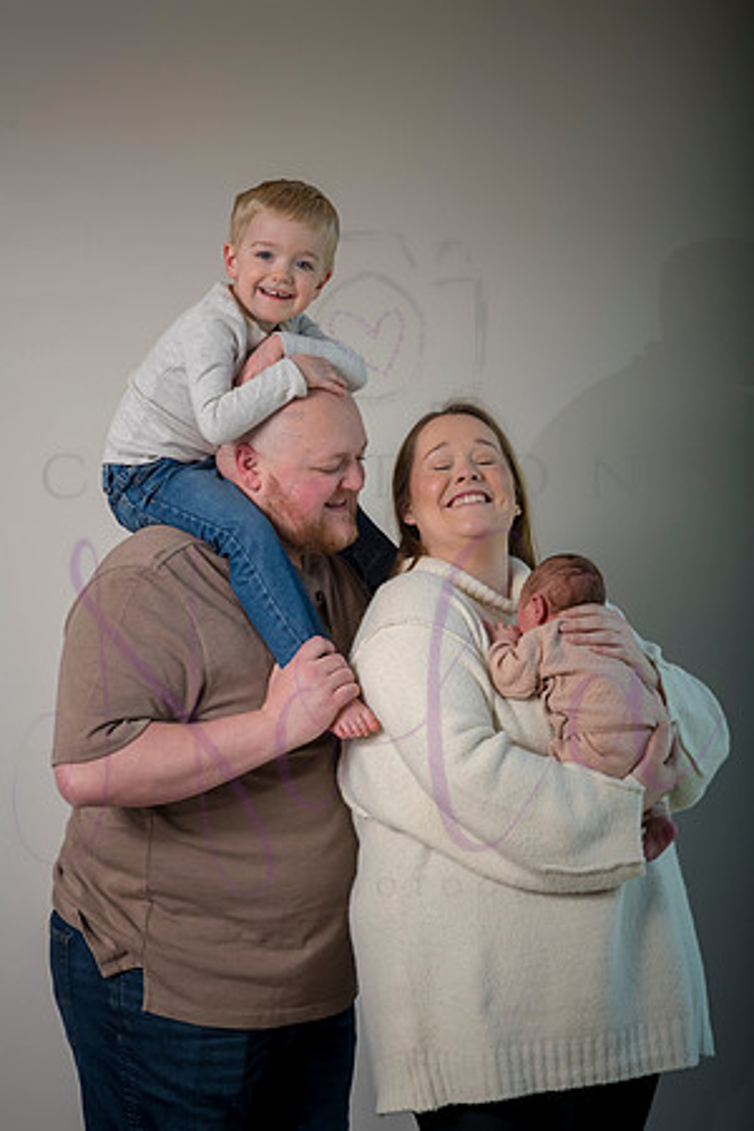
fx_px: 2670
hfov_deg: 16.1
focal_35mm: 85
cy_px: 566
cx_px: 377
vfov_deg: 23.9
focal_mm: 85
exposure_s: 1/250
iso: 500
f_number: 8
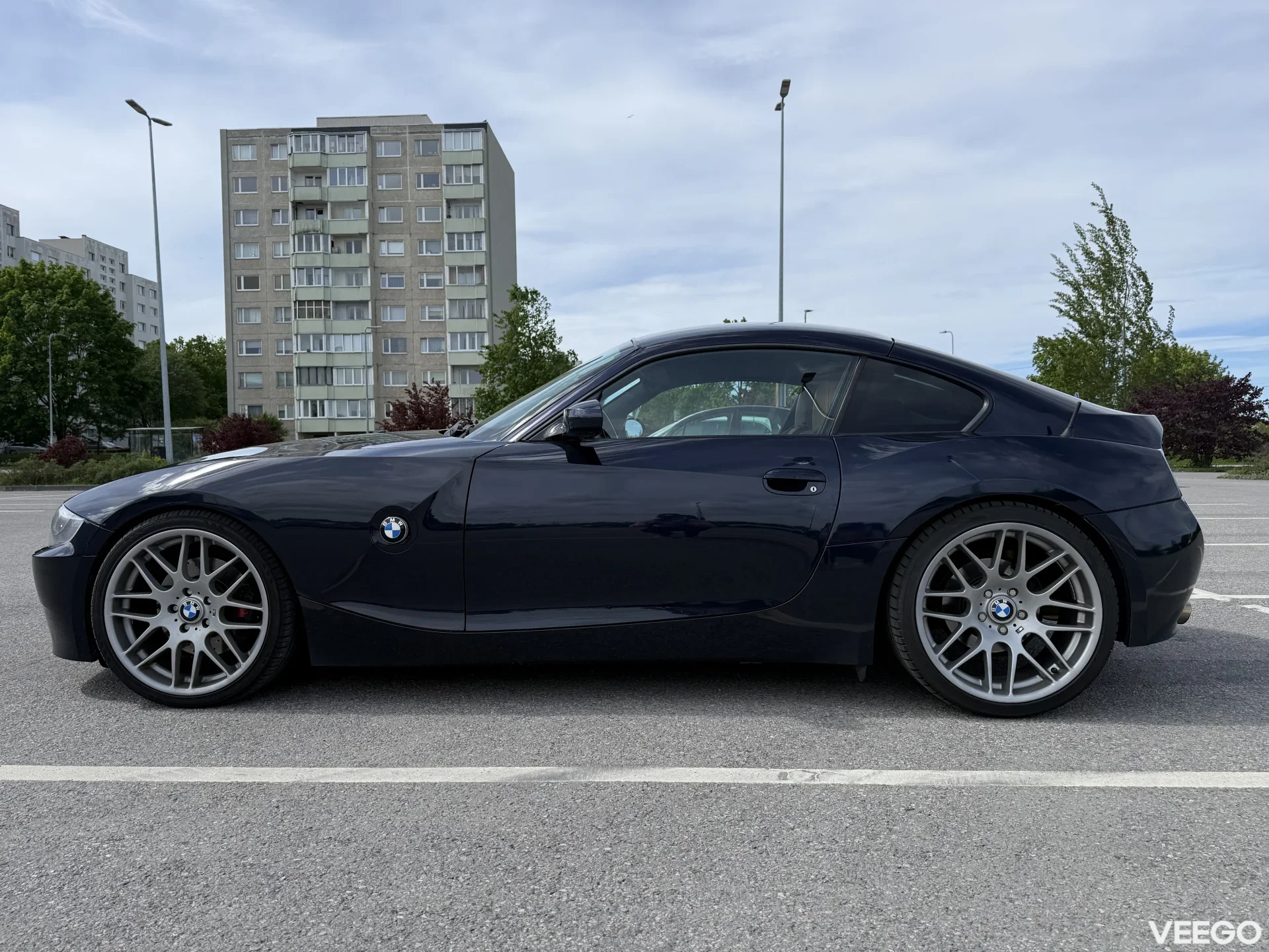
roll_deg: +0.9
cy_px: 476
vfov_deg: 56.8
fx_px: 880
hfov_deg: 71.6
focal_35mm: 24
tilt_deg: -1.3
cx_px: 634
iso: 80
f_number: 1.78
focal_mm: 6.76
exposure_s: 1/5319
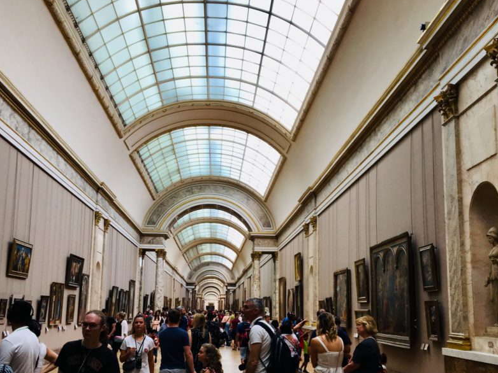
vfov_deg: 37.6
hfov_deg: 48.8
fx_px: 547
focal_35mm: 38
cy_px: 220
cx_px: 214
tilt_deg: +10.2
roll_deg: -0.6
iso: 40
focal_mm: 4.15
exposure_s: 1/100
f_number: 2.2
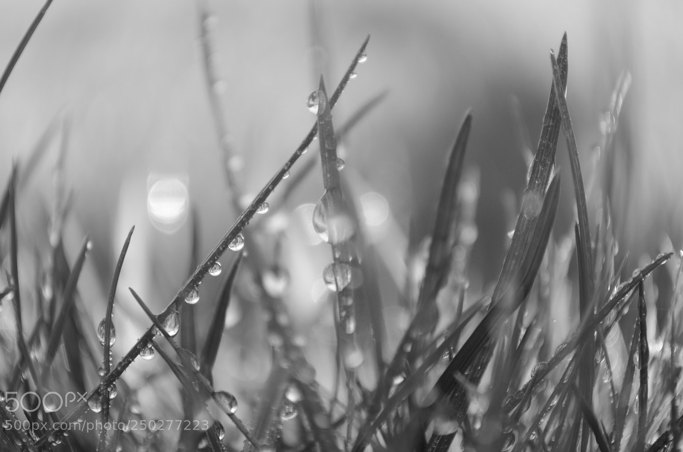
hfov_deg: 23.8
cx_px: 331
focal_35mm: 86
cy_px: 226
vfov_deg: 15.9
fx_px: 1619
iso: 200
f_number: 5.6
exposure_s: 1/125
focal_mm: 55
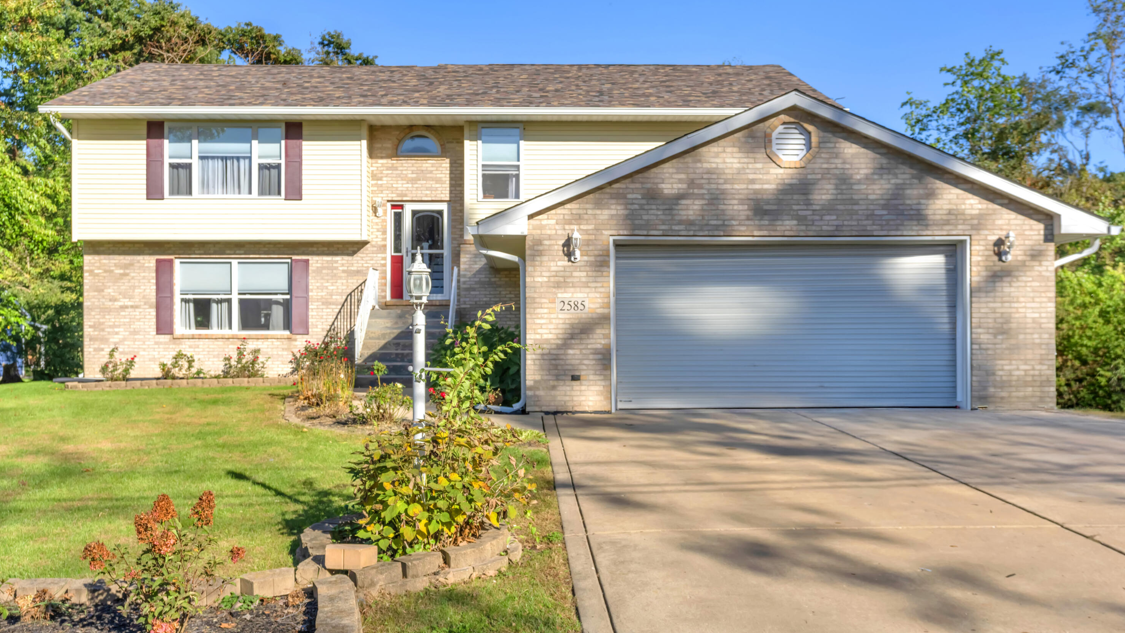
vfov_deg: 36.7
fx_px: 955
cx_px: 566
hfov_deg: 61.0
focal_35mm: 32
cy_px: 299
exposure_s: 1/2500
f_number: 5.6
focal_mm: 30
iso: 320
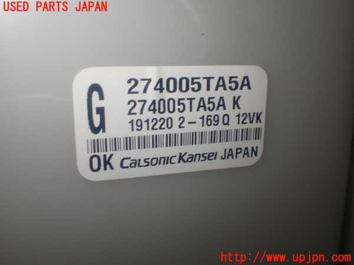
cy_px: 132
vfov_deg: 39.7
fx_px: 368
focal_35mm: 36
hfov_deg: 51.4
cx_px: 177
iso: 100
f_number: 2.5
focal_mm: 6.37
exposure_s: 1/80
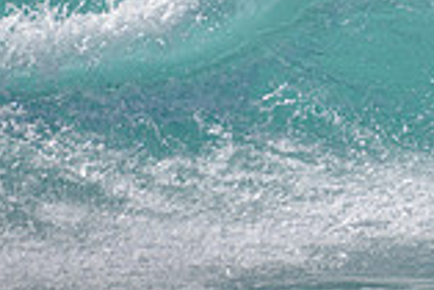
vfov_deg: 0.6
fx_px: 27318
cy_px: -81
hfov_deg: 0.9
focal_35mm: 2264
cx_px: 590
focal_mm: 500
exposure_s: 1/2000
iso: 110
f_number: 5.6
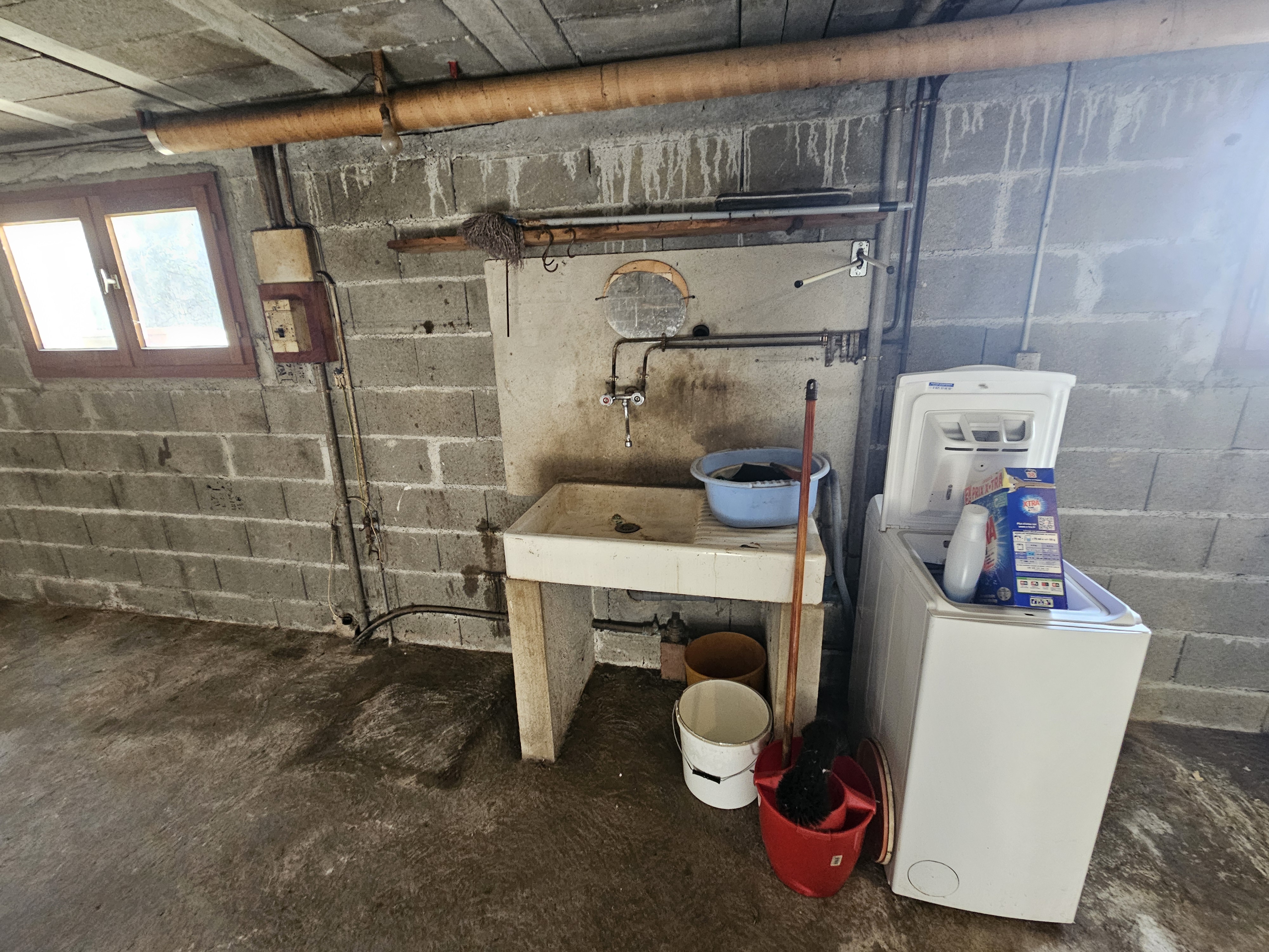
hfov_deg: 106.2
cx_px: 634
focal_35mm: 13
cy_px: 476
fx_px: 477
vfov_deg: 89.9
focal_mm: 2.2
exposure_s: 1/33.3
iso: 320
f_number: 2.2
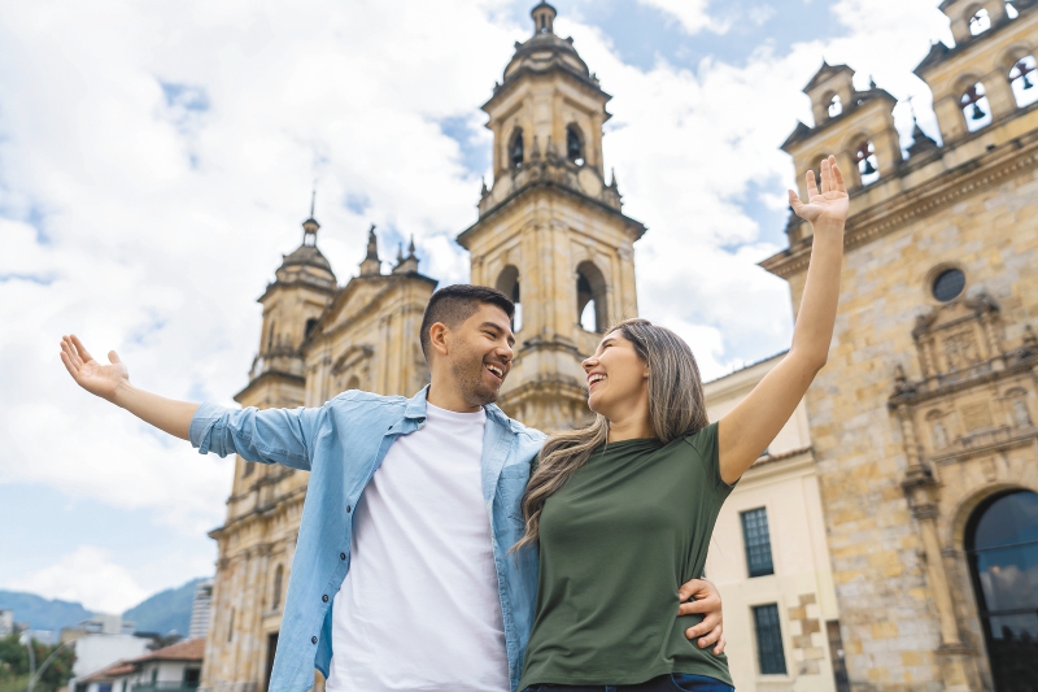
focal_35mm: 31
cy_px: 346
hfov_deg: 60.3
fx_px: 894
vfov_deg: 42.3
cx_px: 519
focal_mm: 31
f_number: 2.8
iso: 50
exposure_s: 1/1250
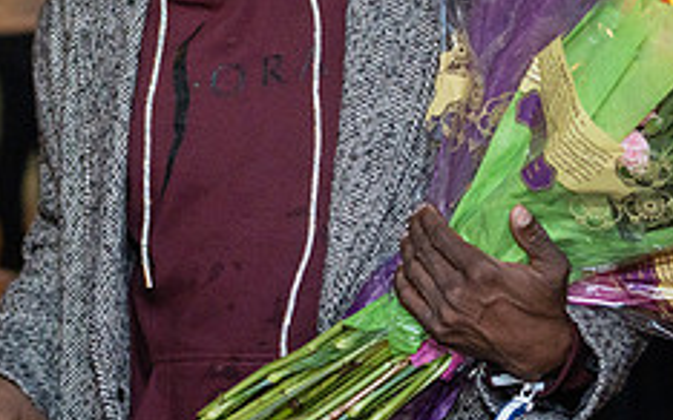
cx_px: 72
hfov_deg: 11.8
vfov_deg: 7.4
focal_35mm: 177
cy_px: -1
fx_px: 3245
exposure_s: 1/125
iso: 3200
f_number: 4
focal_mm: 70
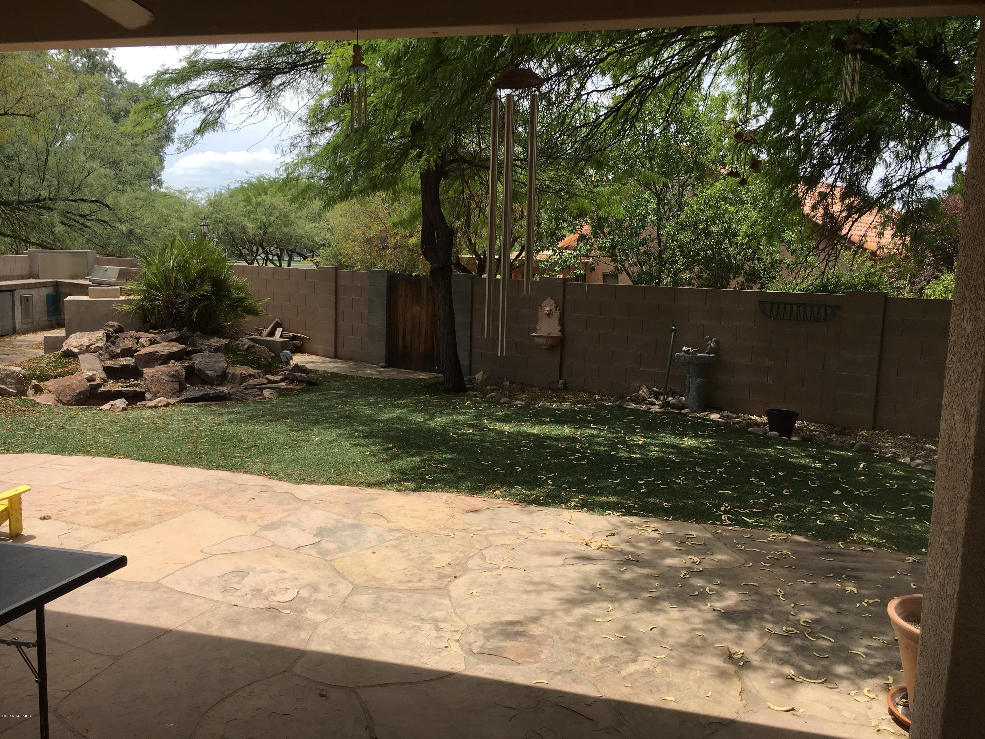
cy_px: 370
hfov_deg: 61.7
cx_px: 492
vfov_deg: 48.2
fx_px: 825
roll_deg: -1.9
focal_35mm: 29
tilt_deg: -9.0
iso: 25
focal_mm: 4.15
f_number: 2.2
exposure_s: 1/938
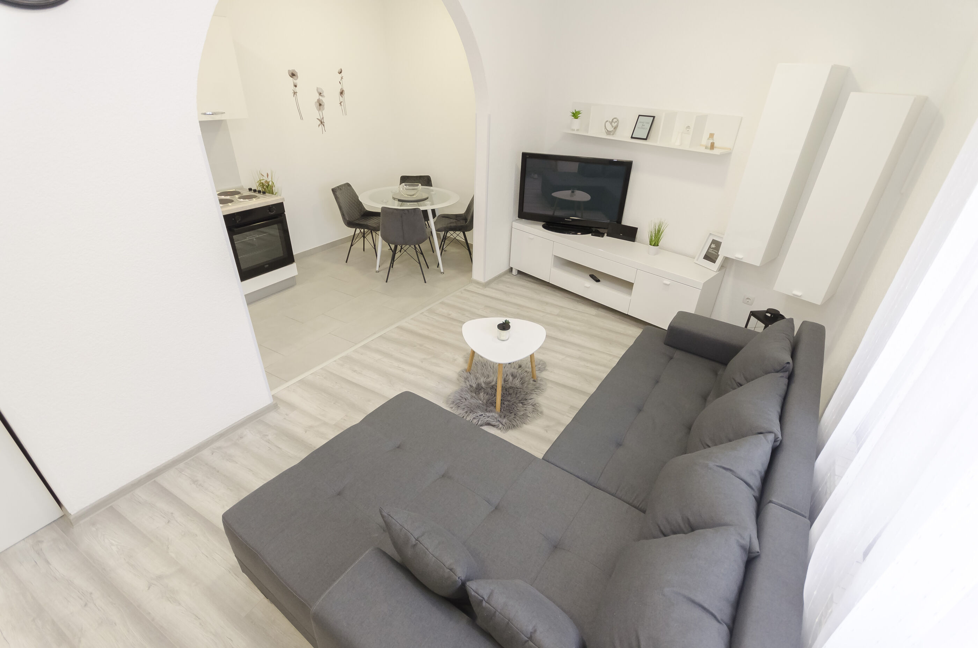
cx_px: 489
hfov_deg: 95.1
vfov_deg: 71.8
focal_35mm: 16
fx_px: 447
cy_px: 324
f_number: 4.2
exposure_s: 1/60
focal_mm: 11
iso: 640
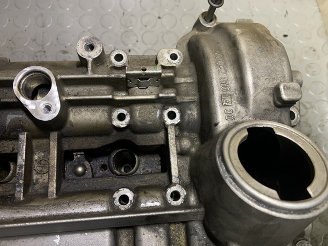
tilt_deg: -74.3
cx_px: 164
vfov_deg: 53.0
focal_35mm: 26
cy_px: 123
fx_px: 246
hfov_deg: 67.3
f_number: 1.8
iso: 400
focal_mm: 4.25
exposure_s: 1/40
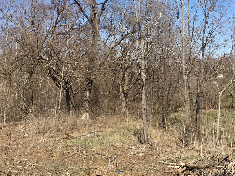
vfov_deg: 28.6
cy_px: 39
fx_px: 339
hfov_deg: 38.0
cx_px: 142
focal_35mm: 50
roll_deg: +0.6
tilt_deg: +4.4
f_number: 2.2
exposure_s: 1/1637
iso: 25
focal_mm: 4.15
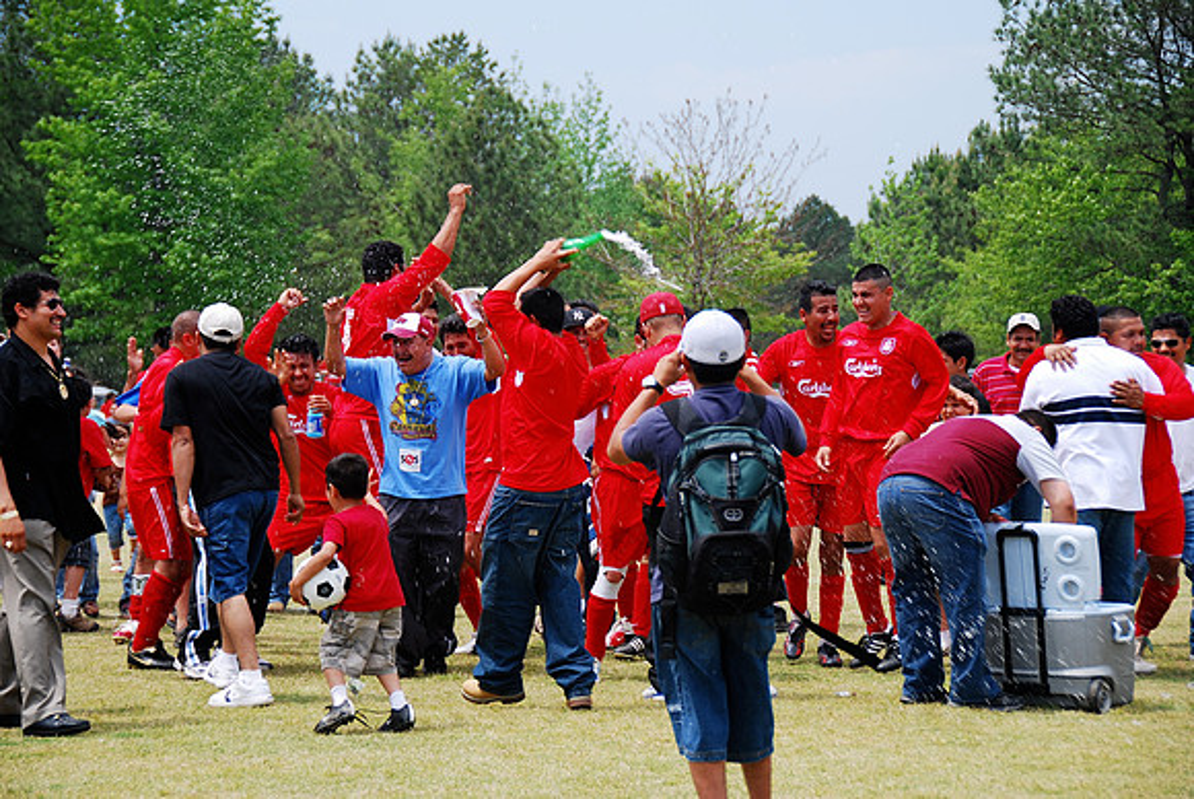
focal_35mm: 123
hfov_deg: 16.6
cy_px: 400
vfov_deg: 11.2
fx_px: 4084
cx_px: 597
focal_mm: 82
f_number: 5.3
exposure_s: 1/250
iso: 100
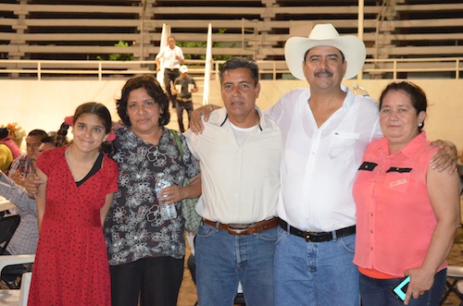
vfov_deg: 21.5
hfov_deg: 32.0
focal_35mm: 63
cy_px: 153
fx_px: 808
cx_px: 232
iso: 4000
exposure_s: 1/50
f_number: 5.6
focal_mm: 42
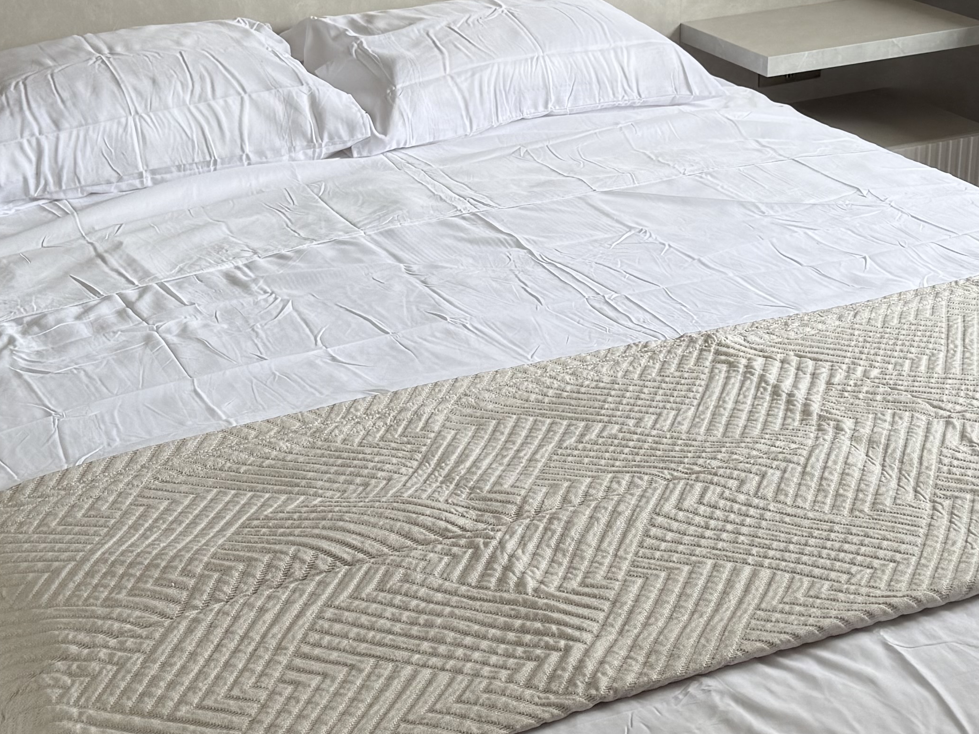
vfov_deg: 22.1
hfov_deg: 29.4
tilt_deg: -18.7
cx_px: 503
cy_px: 201
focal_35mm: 66
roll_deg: +0.5
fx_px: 1867
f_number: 1.78
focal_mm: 6.76
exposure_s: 1/365
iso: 80
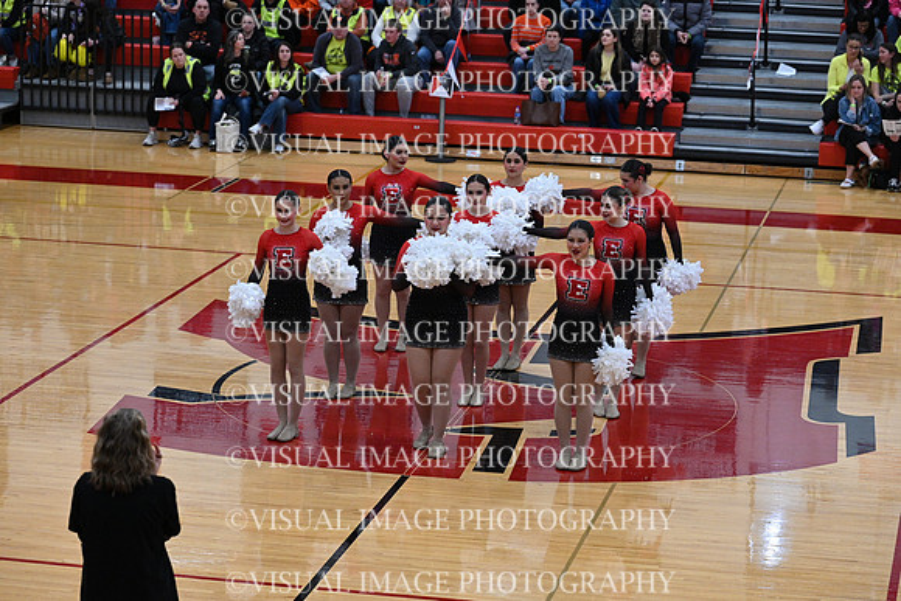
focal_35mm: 103
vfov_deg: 13.3
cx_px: 450
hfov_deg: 19.8
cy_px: 300
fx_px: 2578
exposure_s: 1/400
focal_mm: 103
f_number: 4
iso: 4000
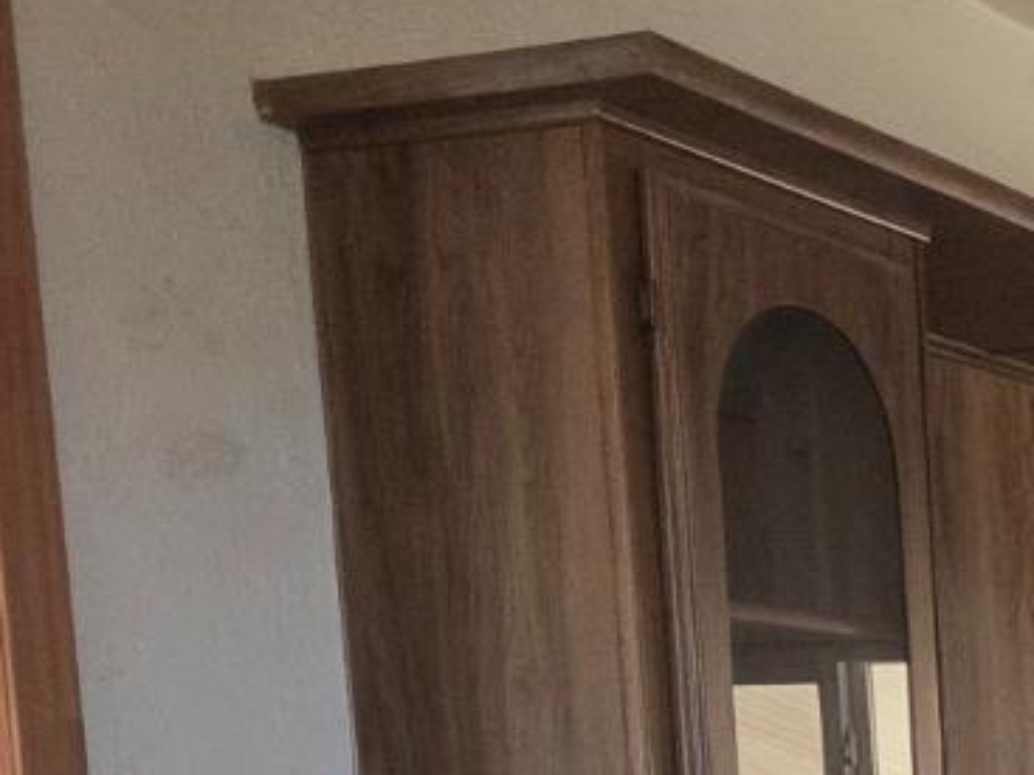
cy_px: 1188
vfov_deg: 14.6
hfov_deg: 18.2
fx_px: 2807
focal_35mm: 94
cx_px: 1614
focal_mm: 5.4
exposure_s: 1/120
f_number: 1.8
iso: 250
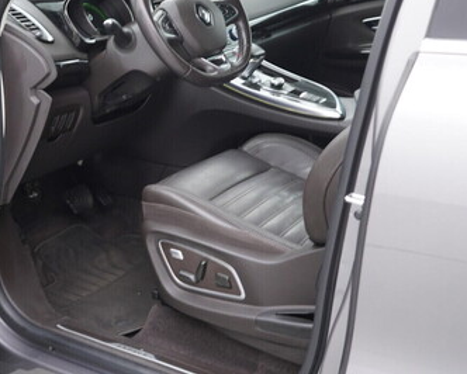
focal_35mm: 56
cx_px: 205
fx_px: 774
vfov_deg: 27.1
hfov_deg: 33.5
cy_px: 137
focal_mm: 24
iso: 200
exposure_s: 1/40
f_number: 2.8
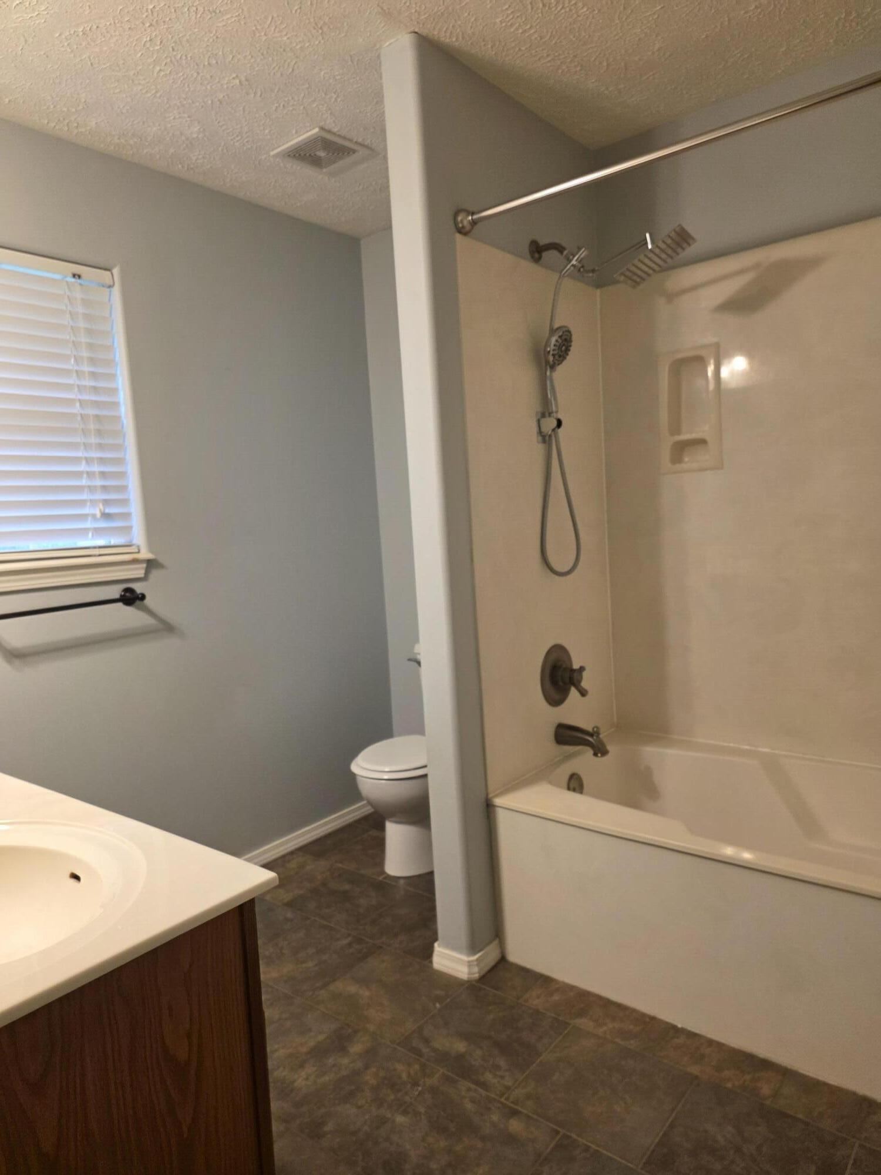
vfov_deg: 73.9
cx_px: 440
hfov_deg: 58.9
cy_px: 588
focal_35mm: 23
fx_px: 780
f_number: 1.7
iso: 250
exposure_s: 1/120
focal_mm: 6.3
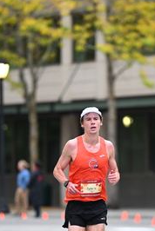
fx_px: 2660
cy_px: 143
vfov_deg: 5.0
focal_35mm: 413
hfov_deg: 3.3
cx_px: 102
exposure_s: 1/800
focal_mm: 200
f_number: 2.8
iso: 1600
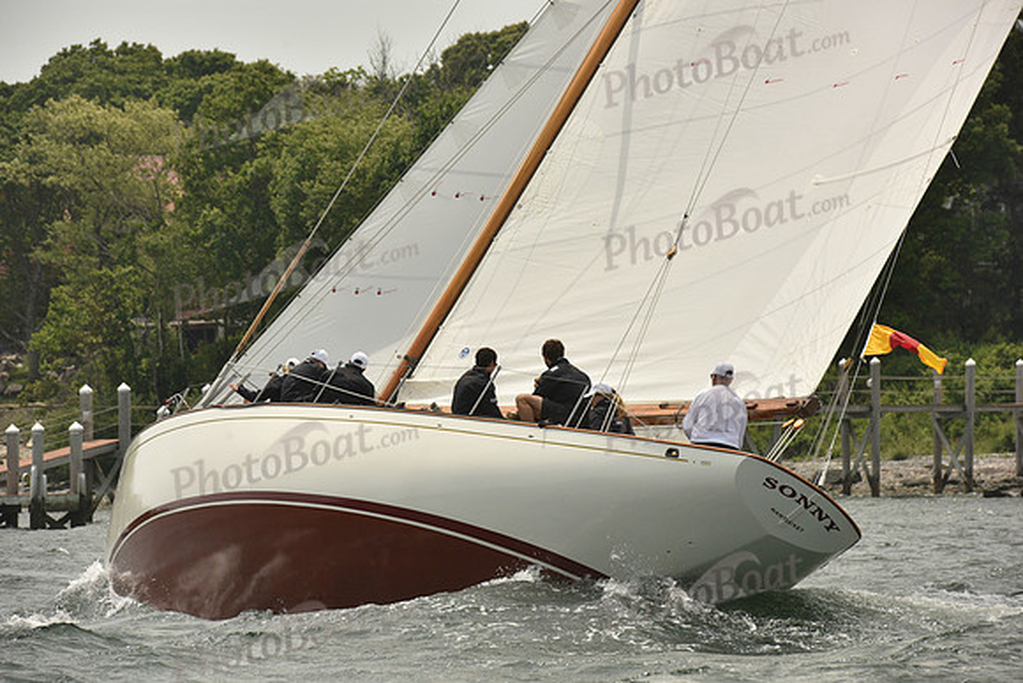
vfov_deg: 6.9
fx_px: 5684
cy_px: 342
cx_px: 512
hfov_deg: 10.3
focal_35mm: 200
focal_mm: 200
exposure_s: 1/1600
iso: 400
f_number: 10
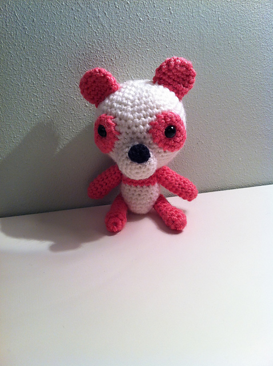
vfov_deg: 52.7
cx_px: 136
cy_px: 183
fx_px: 369
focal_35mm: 35
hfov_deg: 40.6
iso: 80
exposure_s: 1/20
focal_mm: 3.85
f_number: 2.8
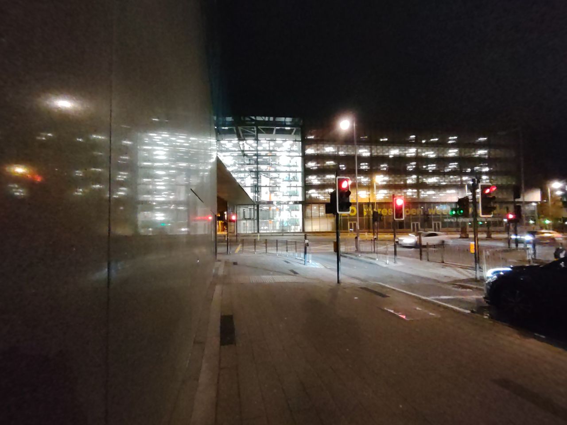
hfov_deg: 91.0
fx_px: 278
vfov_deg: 74.7
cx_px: 284
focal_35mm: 17
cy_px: 212
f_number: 2.2
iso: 2224
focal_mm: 1.42
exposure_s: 1/16.7
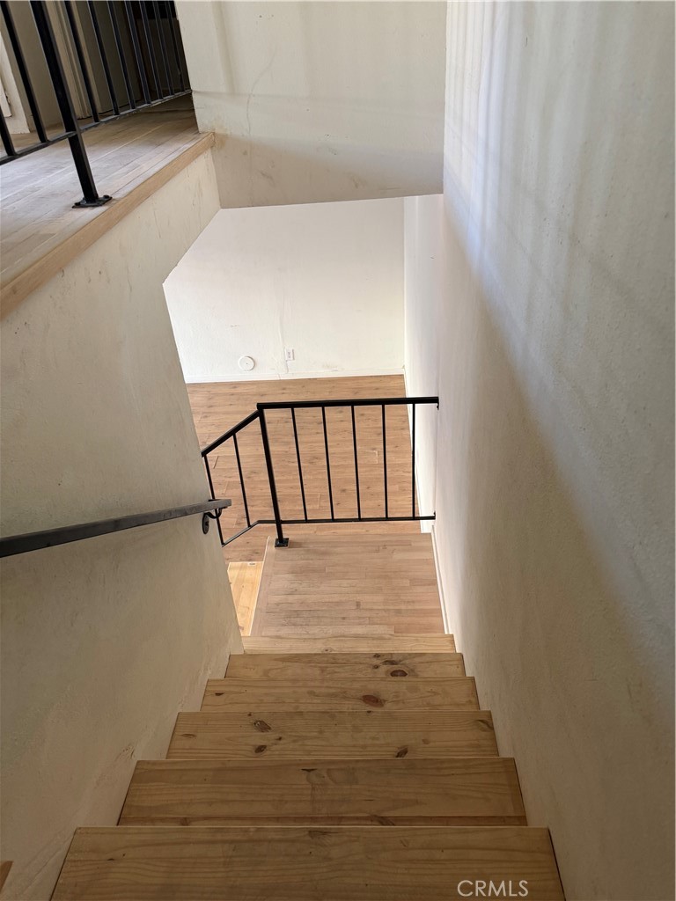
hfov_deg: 56.8
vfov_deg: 71.6
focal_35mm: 24
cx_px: 338
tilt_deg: -32.3
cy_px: 450
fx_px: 625
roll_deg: +4.6
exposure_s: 1/68
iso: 200
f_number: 1.78
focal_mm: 6.76
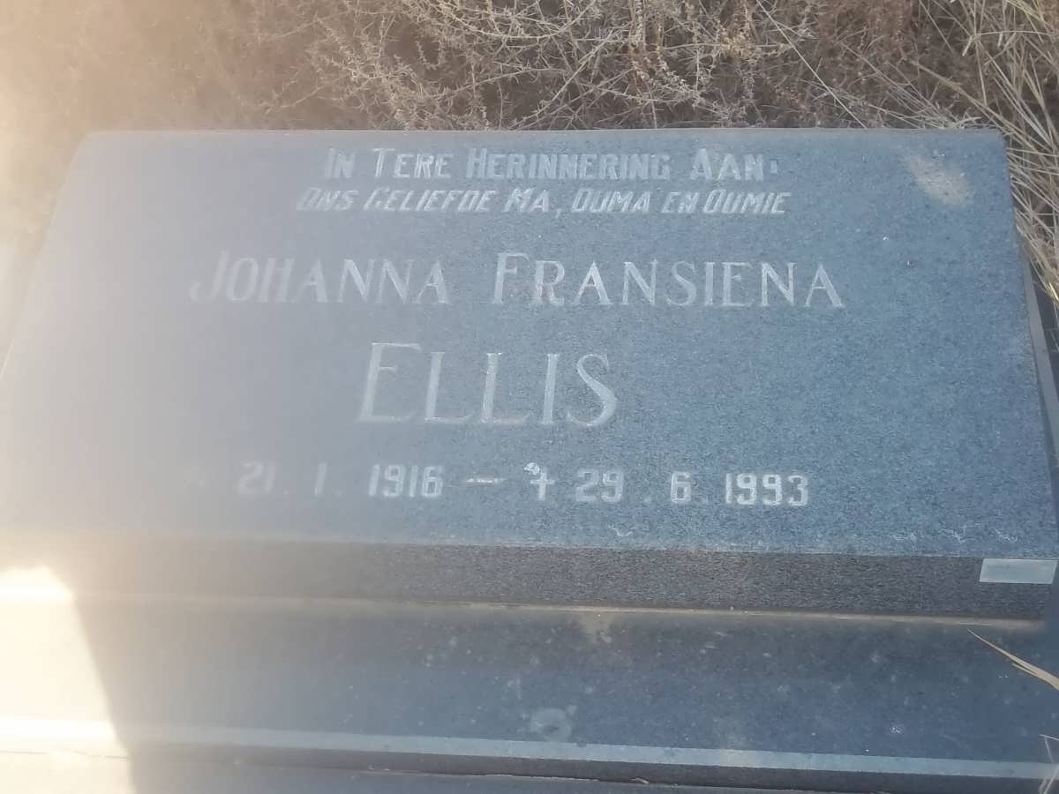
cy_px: 397
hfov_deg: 38.2
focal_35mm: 50
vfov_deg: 29.1
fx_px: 1530
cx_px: 530
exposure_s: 1/80
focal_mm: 8.8
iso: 80
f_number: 3.6
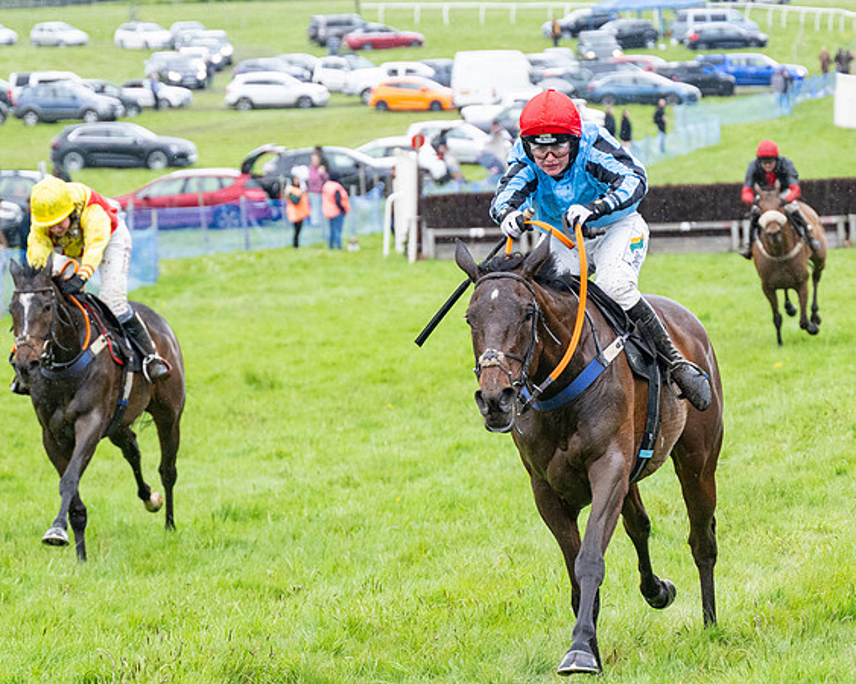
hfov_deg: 10.3
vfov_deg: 8.2
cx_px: 582
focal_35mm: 188
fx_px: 4766
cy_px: 299
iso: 1000
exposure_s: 1/1000
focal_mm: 98
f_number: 4
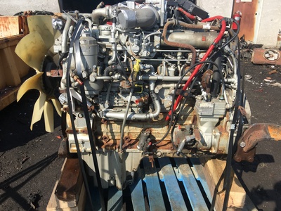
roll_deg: +0.1
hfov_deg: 61.7
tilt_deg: -21.0
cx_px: 140
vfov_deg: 48.2
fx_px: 235
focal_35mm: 29
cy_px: 106
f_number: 2.2
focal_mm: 4.15
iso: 25
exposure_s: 1/1326
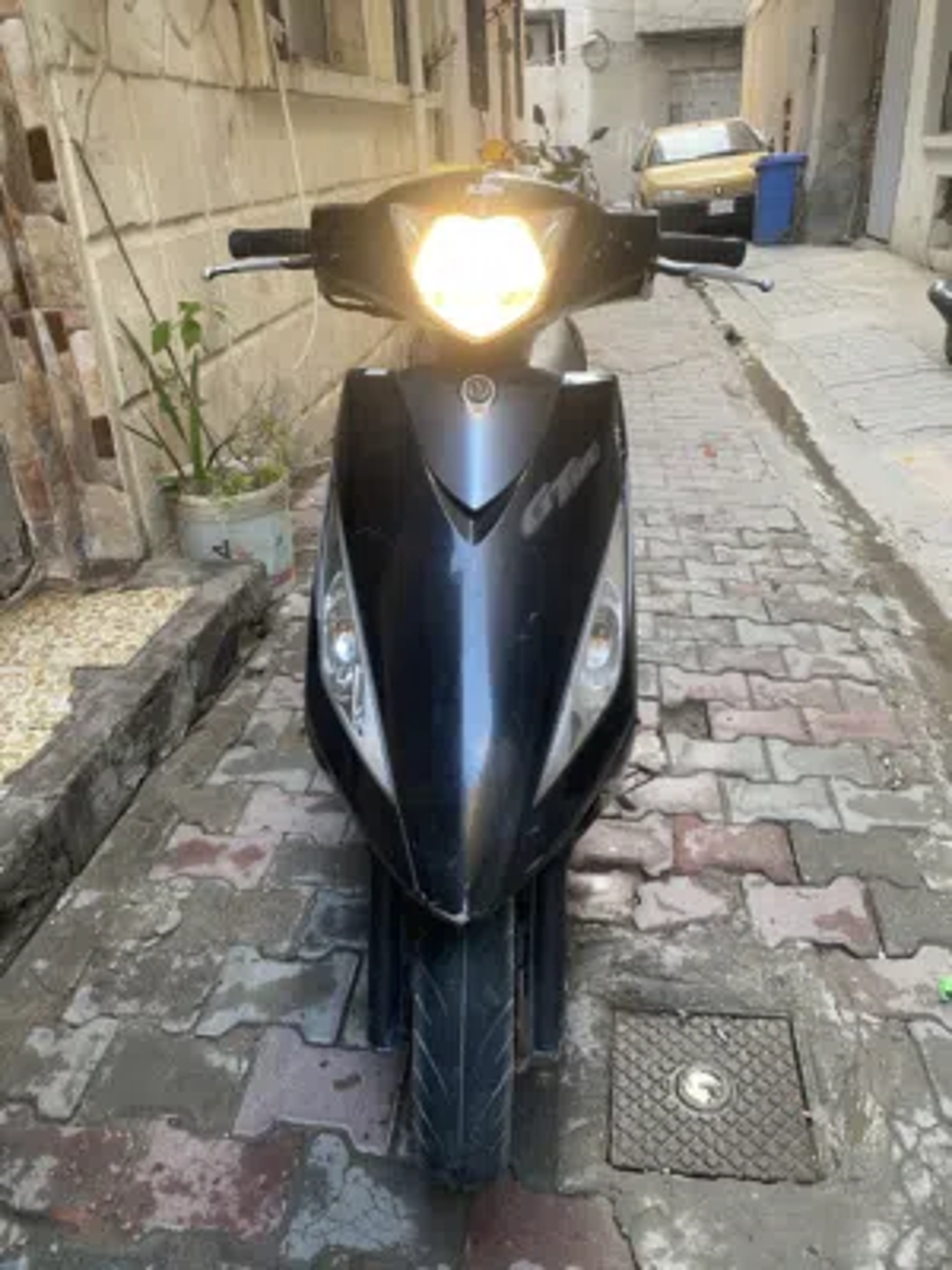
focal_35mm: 26
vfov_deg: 67.3
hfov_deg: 53.1
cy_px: 635
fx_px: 953
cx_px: 476
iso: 160
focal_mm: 4.25
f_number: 1.8
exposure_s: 1/60
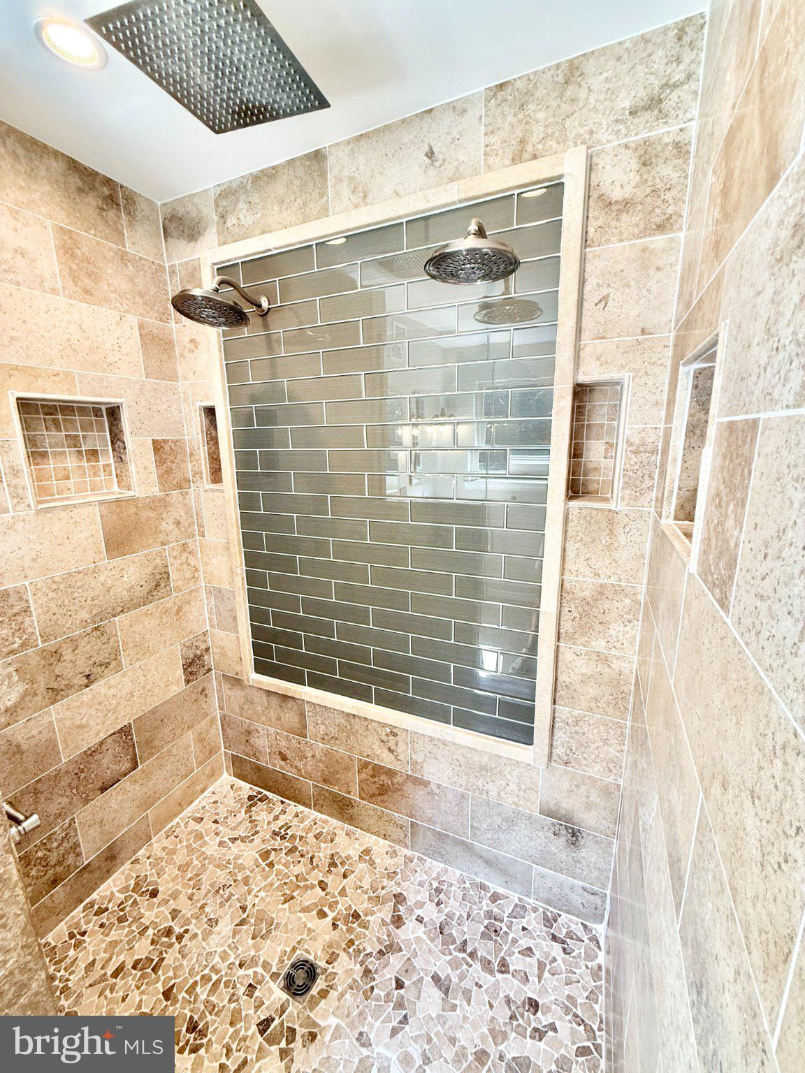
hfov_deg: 85.7
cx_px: 402
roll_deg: +0.2
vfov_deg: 102.1
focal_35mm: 14
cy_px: 536
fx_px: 434
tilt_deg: -12.5
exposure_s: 1/120
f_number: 2.2
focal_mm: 2.22
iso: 160
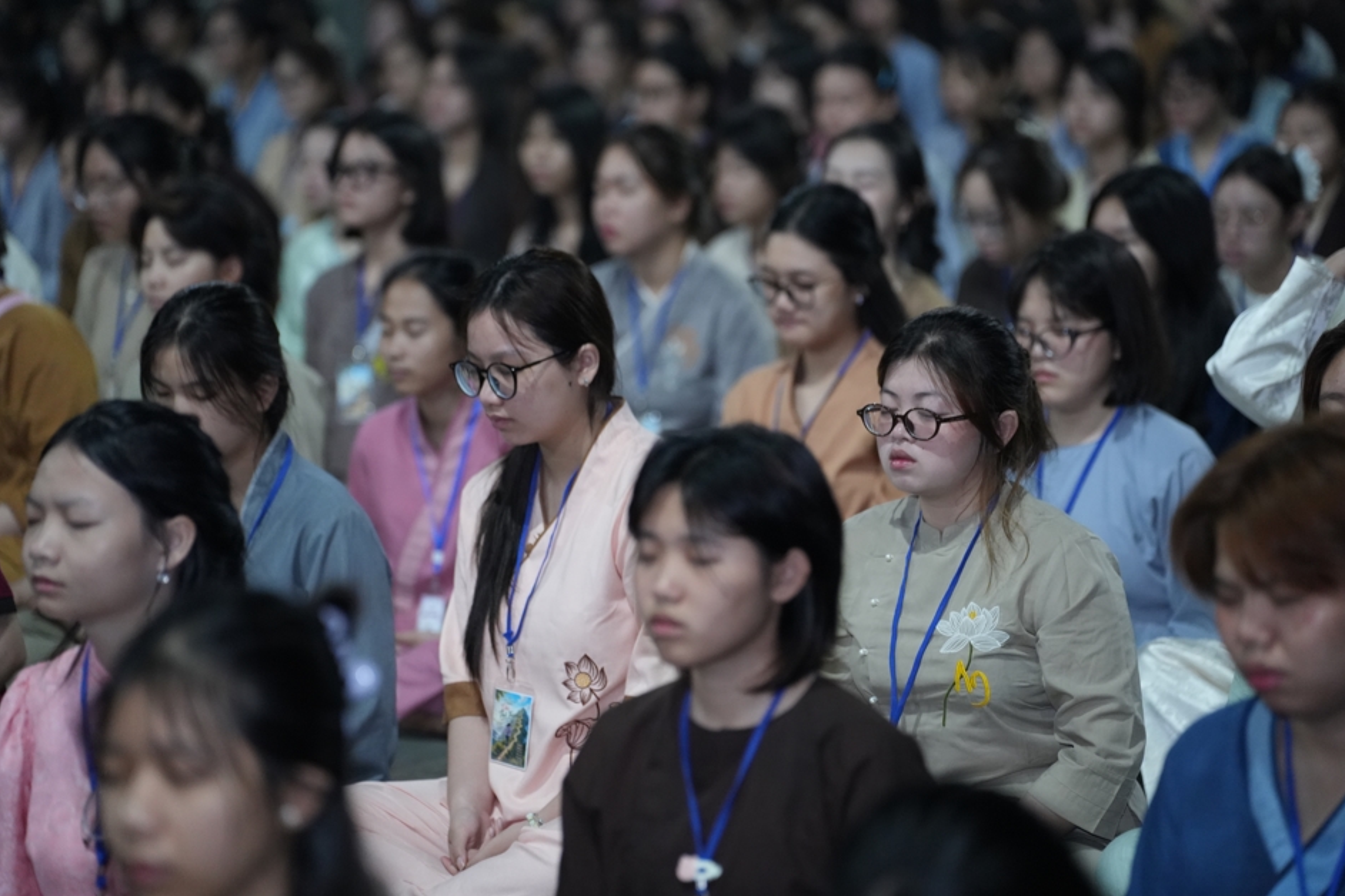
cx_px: 687
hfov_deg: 13.9
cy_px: 435
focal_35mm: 148
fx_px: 5529
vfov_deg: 9.3
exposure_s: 1/125
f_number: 2.8
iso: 4000
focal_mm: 143
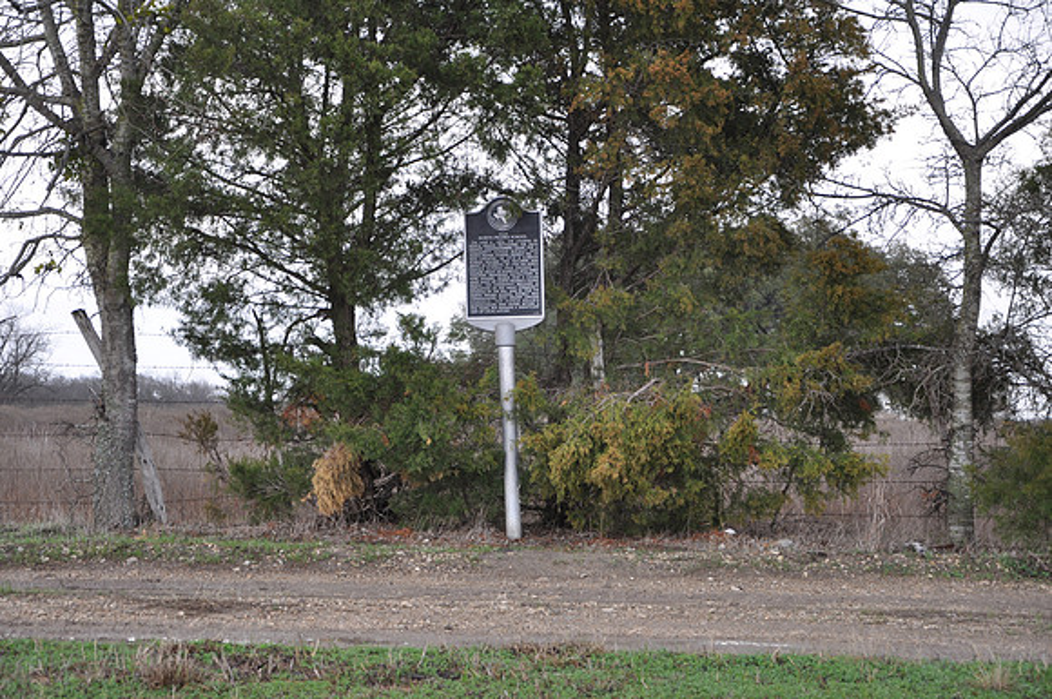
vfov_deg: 18.1
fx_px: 2189
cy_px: 350
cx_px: 526
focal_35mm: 75
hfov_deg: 27.0
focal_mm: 50
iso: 200
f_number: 5.6
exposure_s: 1/30
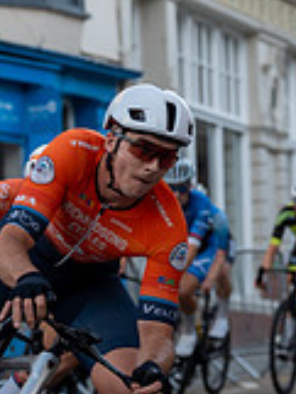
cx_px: -17
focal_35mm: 308
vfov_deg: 6.4
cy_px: 87
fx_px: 3507
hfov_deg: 4.8
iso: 500
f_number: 4
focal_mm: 89
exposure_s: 1/640
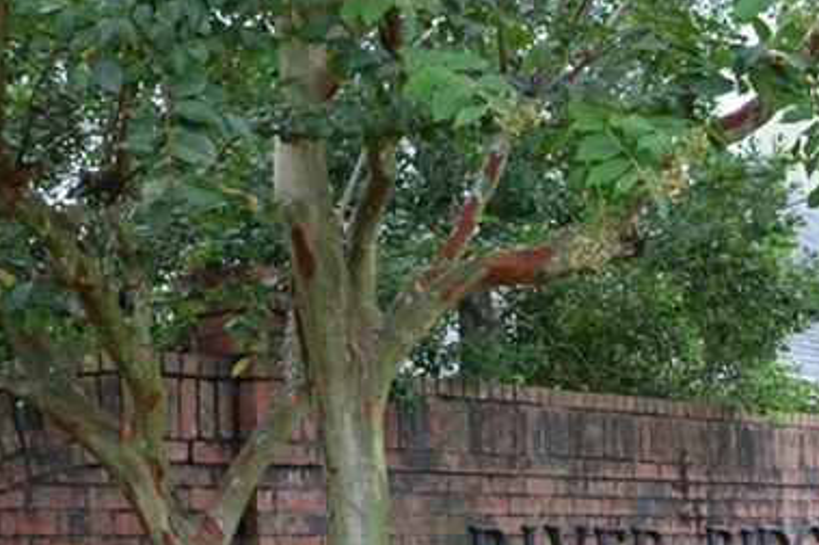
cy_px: 476
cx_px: 430
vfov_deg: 18.4
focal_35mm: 73
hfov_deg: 27.7
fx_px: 1659
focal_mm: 18
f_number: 7.1
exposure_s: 1/200
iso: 400
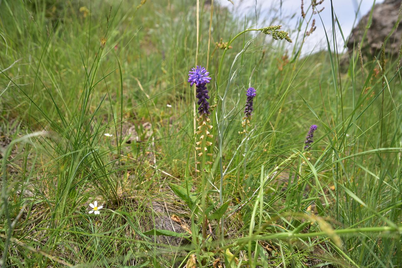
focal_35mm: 50
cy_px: 134
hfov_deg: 39.6
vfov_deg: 27.0
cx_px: 201
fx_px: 558
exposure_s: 1/400
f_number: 5
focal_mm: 50
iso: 100
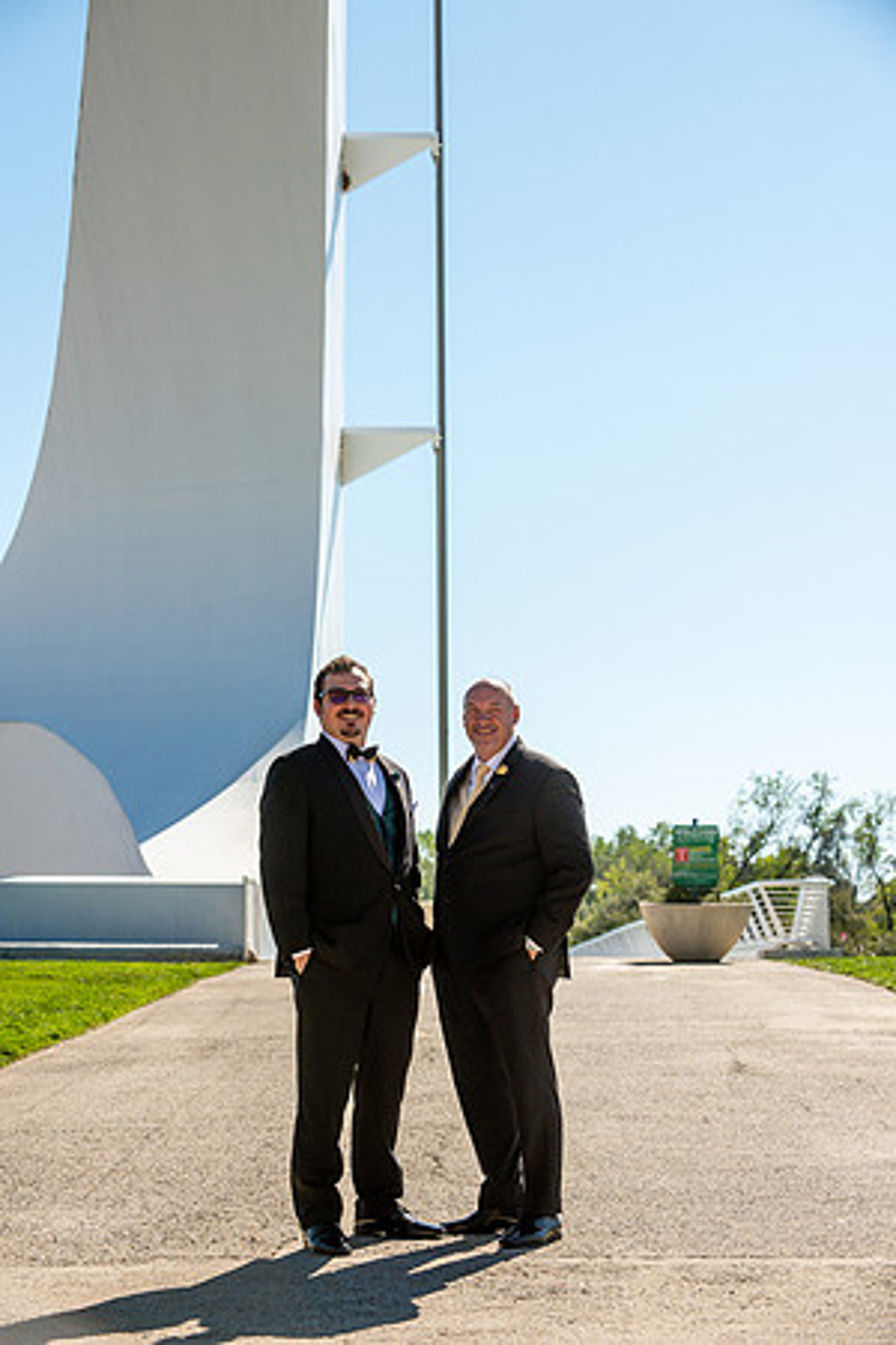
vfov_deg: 28.8
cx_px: 448
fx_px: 2613
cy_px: 672
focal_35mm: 70
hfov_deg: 19.5
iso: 400
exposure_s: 1/2000
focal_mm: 70
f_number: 5.6
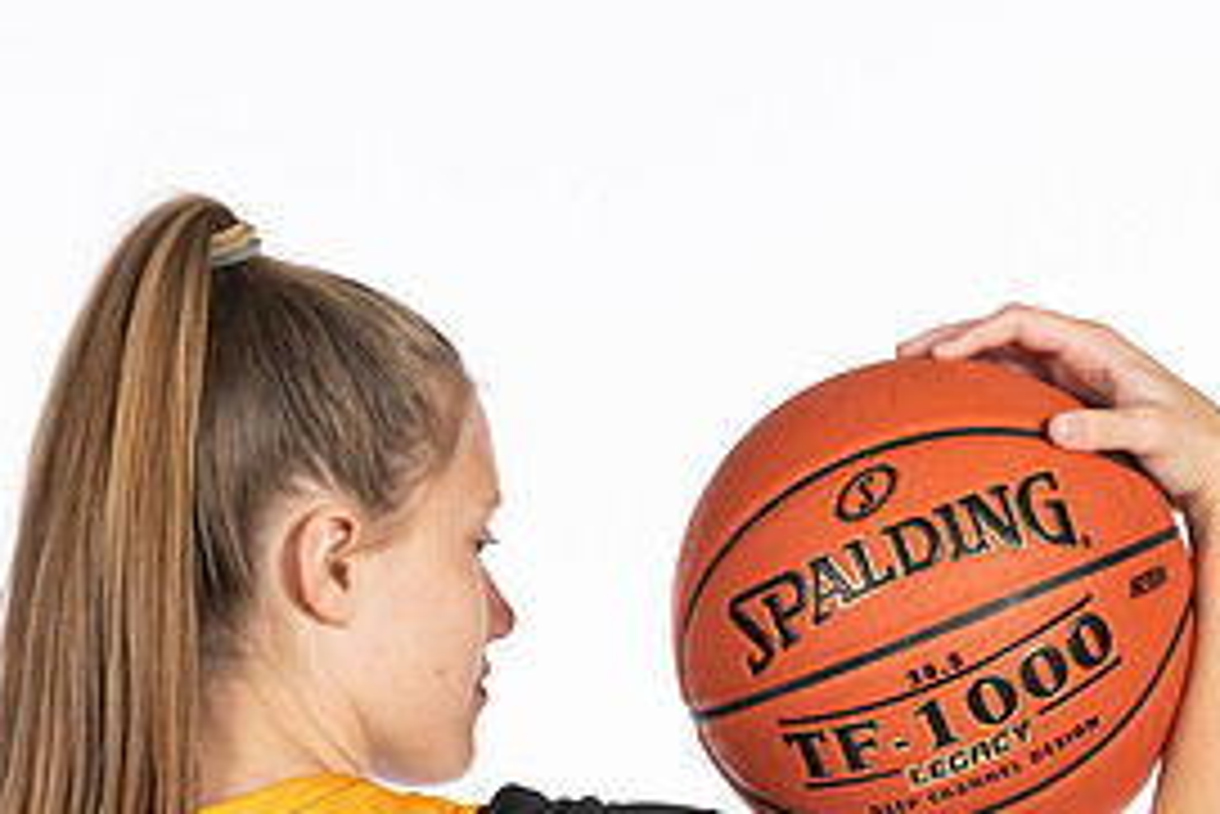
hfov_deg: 4.0
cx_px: 401
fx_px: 17394
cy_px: 713
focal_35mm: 513
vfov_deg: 2.7
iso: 100
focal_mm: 160
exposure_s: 1/100
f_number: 5.6
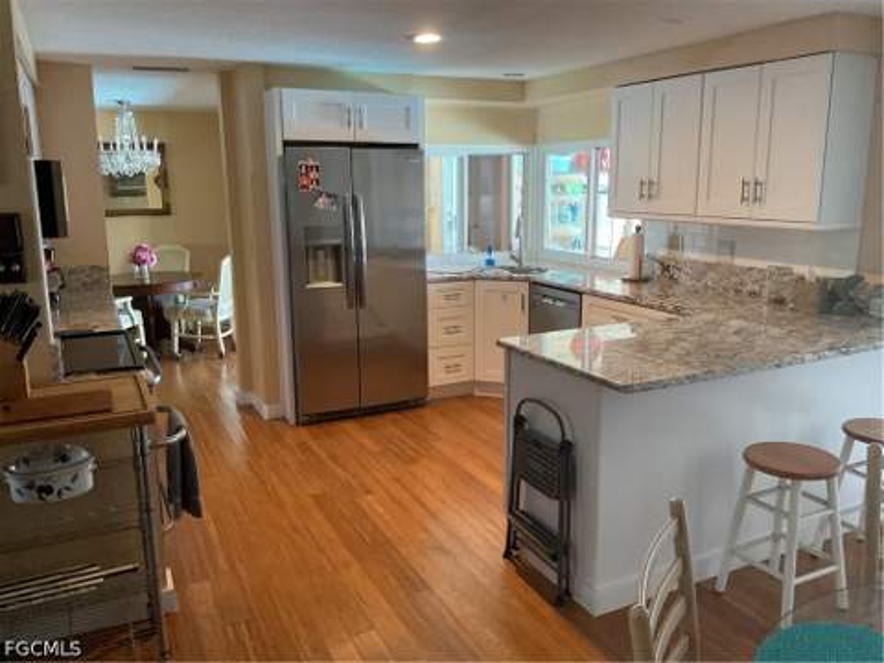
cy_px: 332
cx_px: 442
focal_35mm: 29
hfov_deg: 61.7
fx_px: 741
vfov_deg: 48.2
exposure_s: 1/60
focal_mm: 3
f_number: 1.8
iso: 250
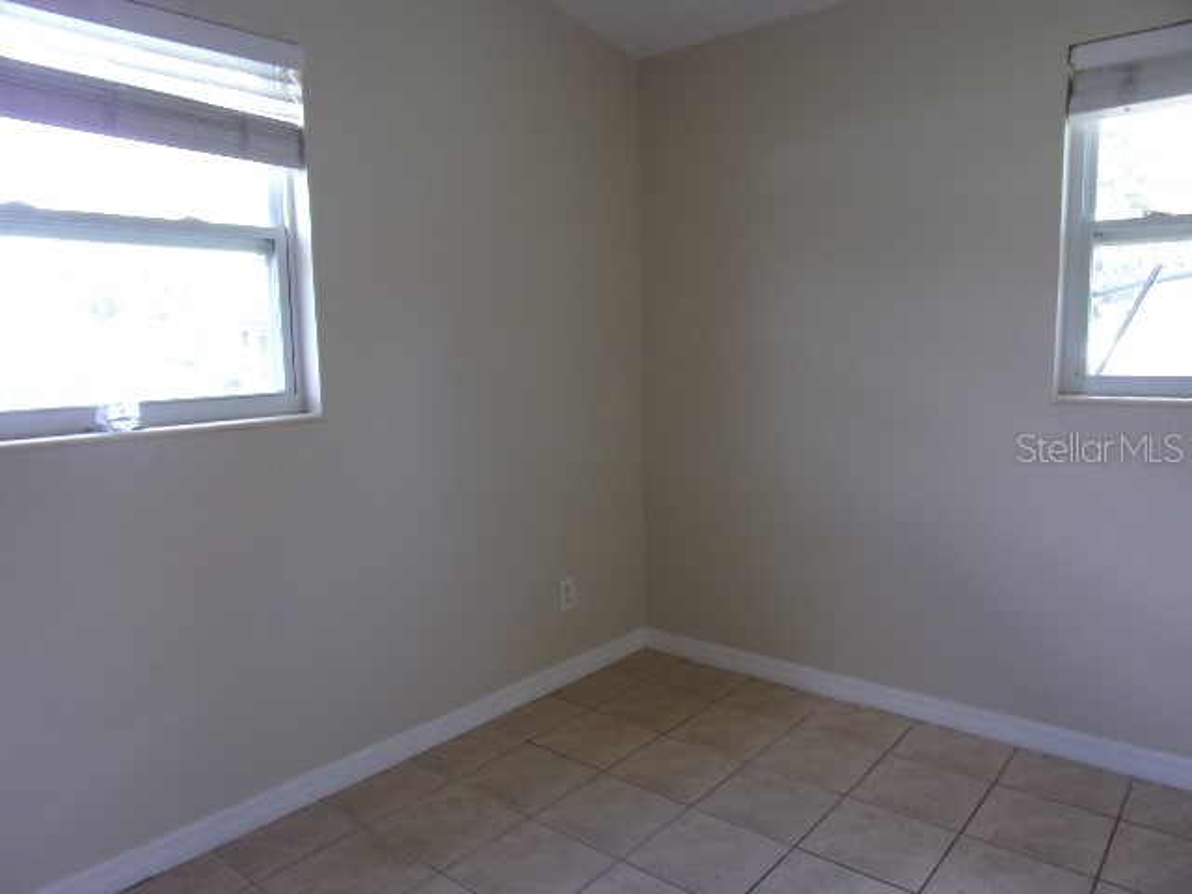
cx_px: 596
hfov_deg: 71.6
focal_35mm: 24
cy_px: 447
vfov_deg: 56.8
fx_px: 826
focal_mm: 4.3
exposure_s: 1/34
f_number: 3.3
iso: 105
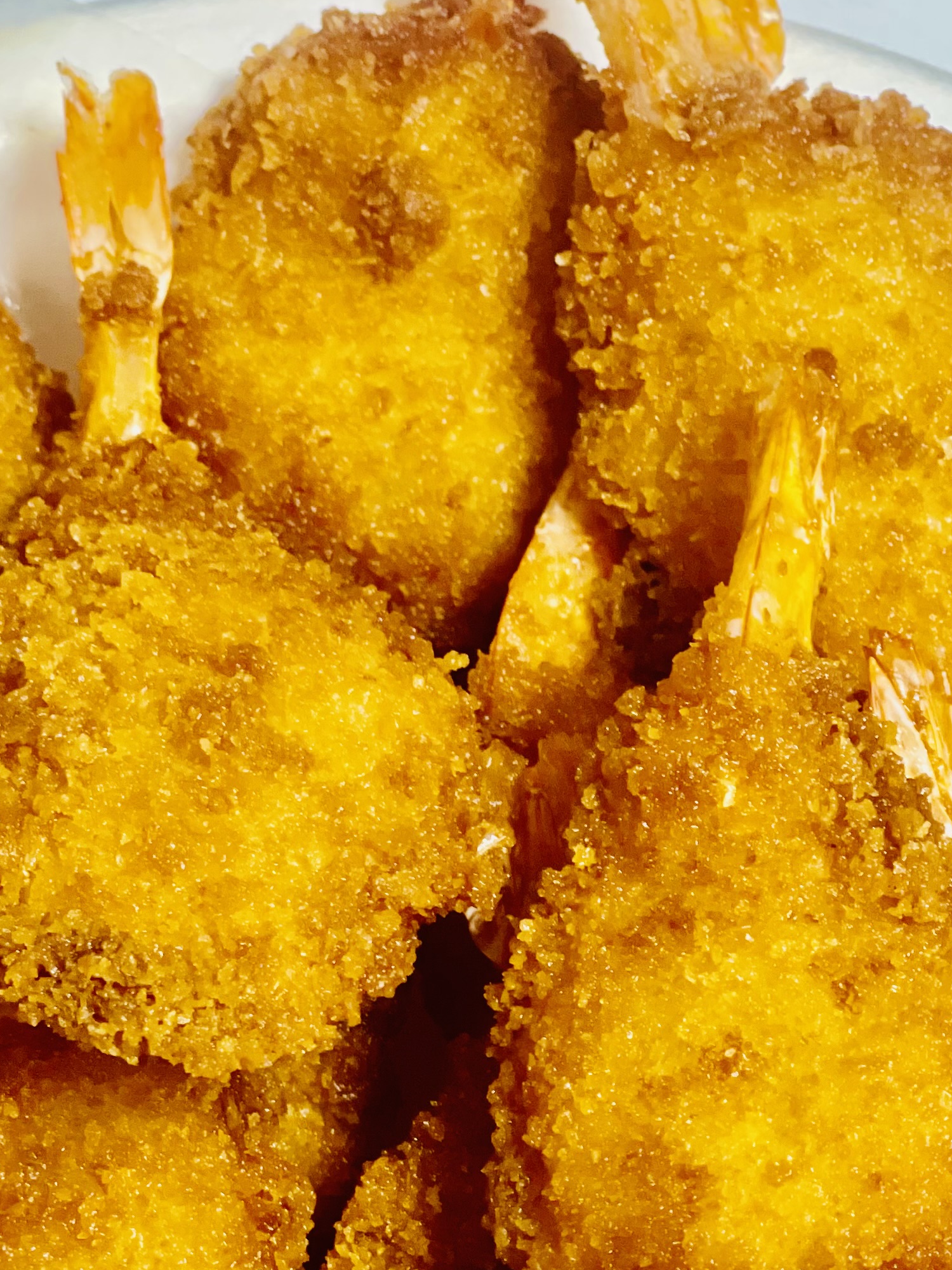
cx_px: 396
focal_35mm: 129
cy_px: 1156
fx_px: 4730
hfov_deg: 11.5
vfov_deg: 15.1
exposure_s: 1/40
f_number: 2.2
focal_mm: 7.5
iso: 200
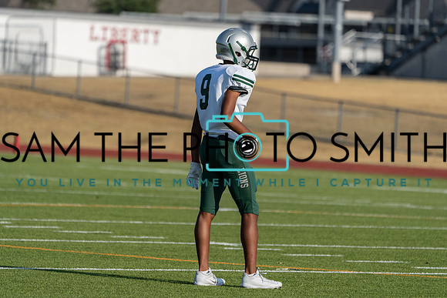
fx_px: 3912
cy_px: 149
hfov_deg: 6.5
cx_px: 224
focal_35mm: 315
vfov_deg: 4.4
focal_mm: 315
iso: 250
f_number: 5.6
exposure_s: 1/1250
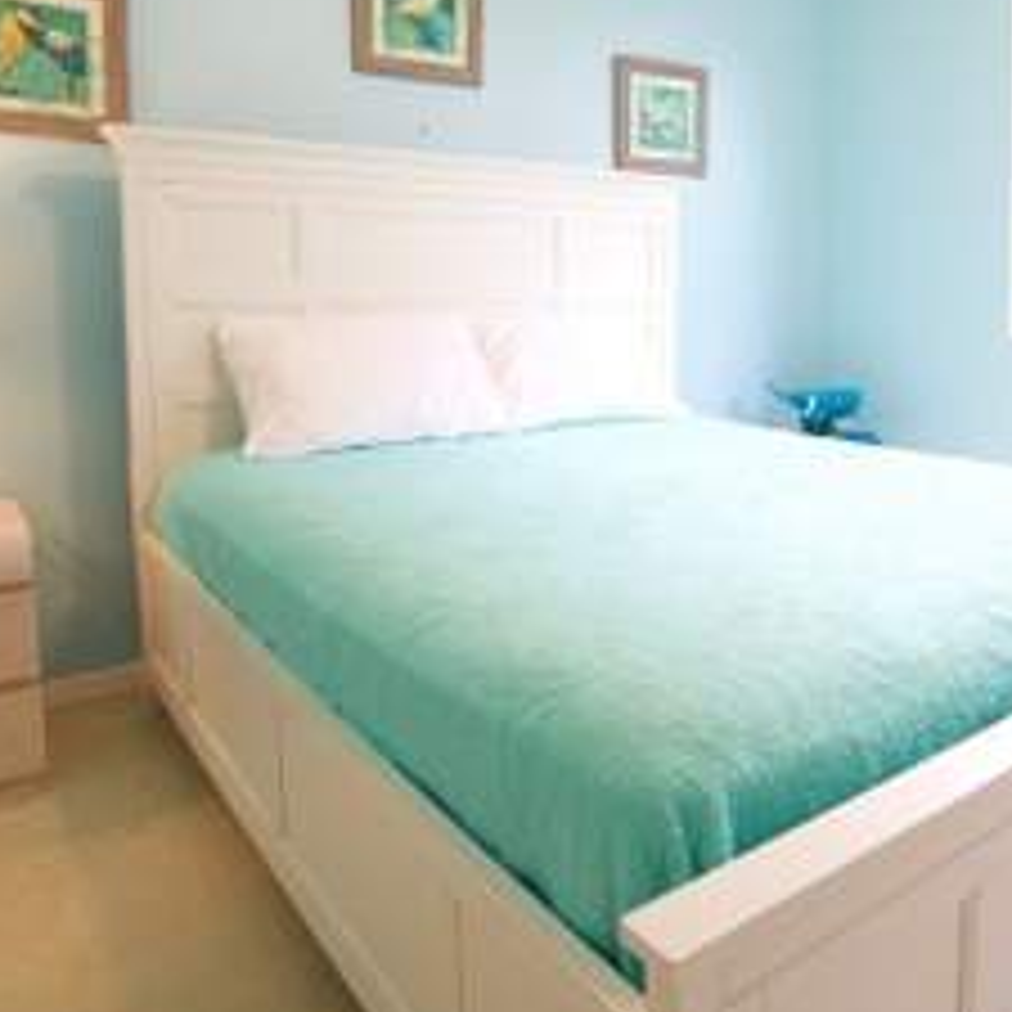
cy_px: 358
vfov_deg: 54.7
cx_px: 774
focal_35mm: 29
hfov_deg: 52.8
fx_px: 959
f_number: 8
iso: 100
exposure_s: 1/2
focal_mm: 16
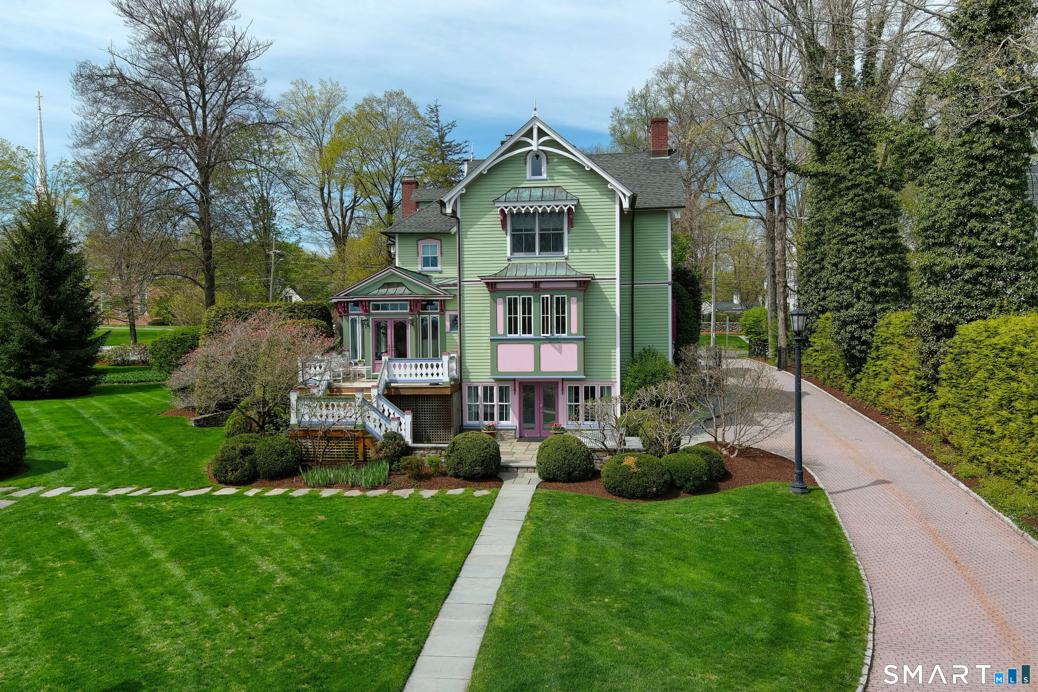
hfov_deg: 63.7
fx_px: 836
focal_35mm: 29
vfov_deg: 45.0
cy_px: 346
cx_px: 519
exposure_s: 1/532
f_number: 2.8
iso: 105
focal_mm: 10.6
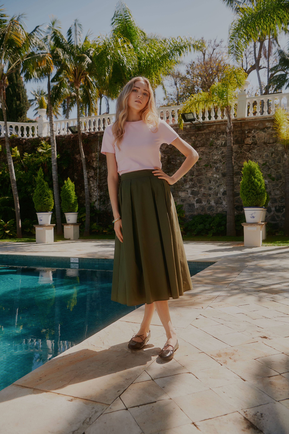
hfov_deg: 42.3
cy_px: 217
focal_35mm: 31
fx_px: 373
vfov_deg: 60.3
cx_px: 144
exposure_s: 1/800
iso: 100
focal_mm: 31
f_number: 6.3
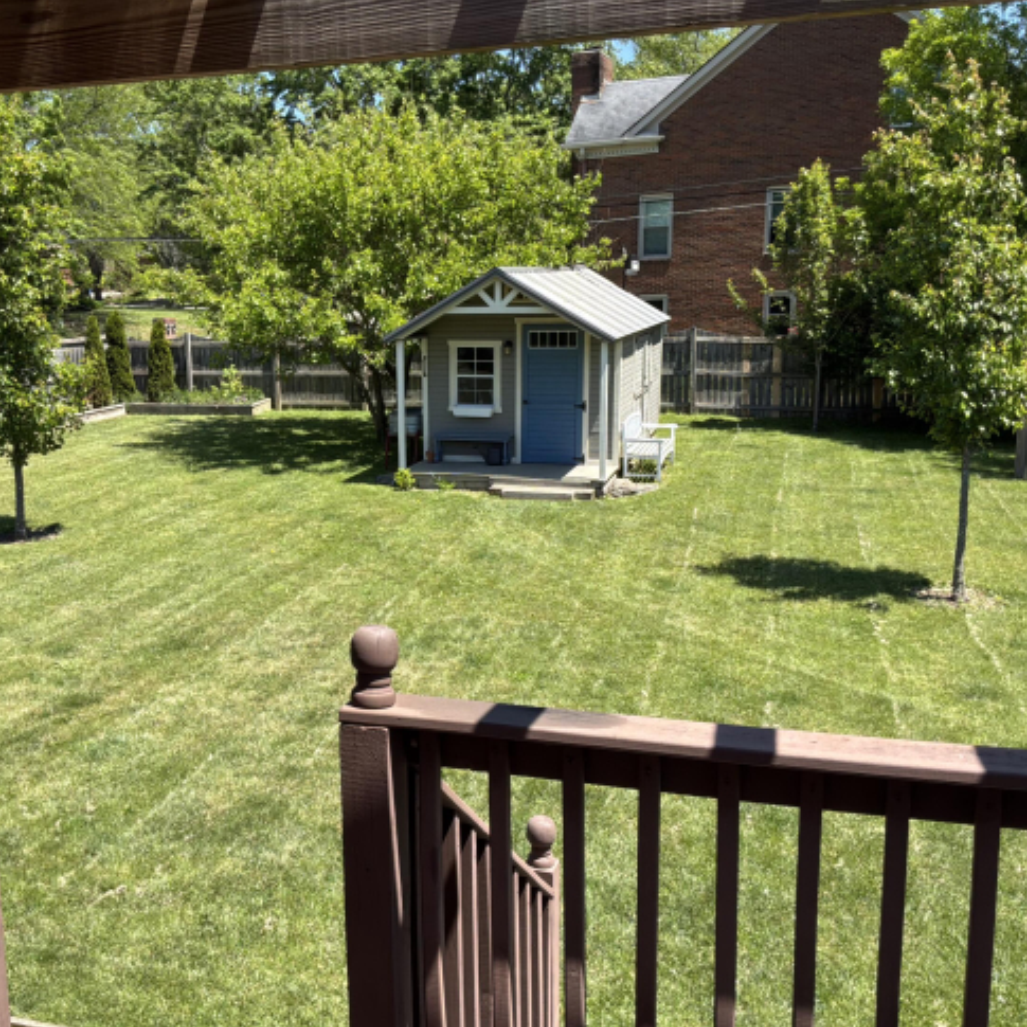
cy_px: 525
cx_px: 416
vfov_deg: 48.4
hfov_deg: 48.2
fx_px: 1141
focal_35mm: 34
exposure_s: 1/1035
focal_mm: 3
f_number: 1.8
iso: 32
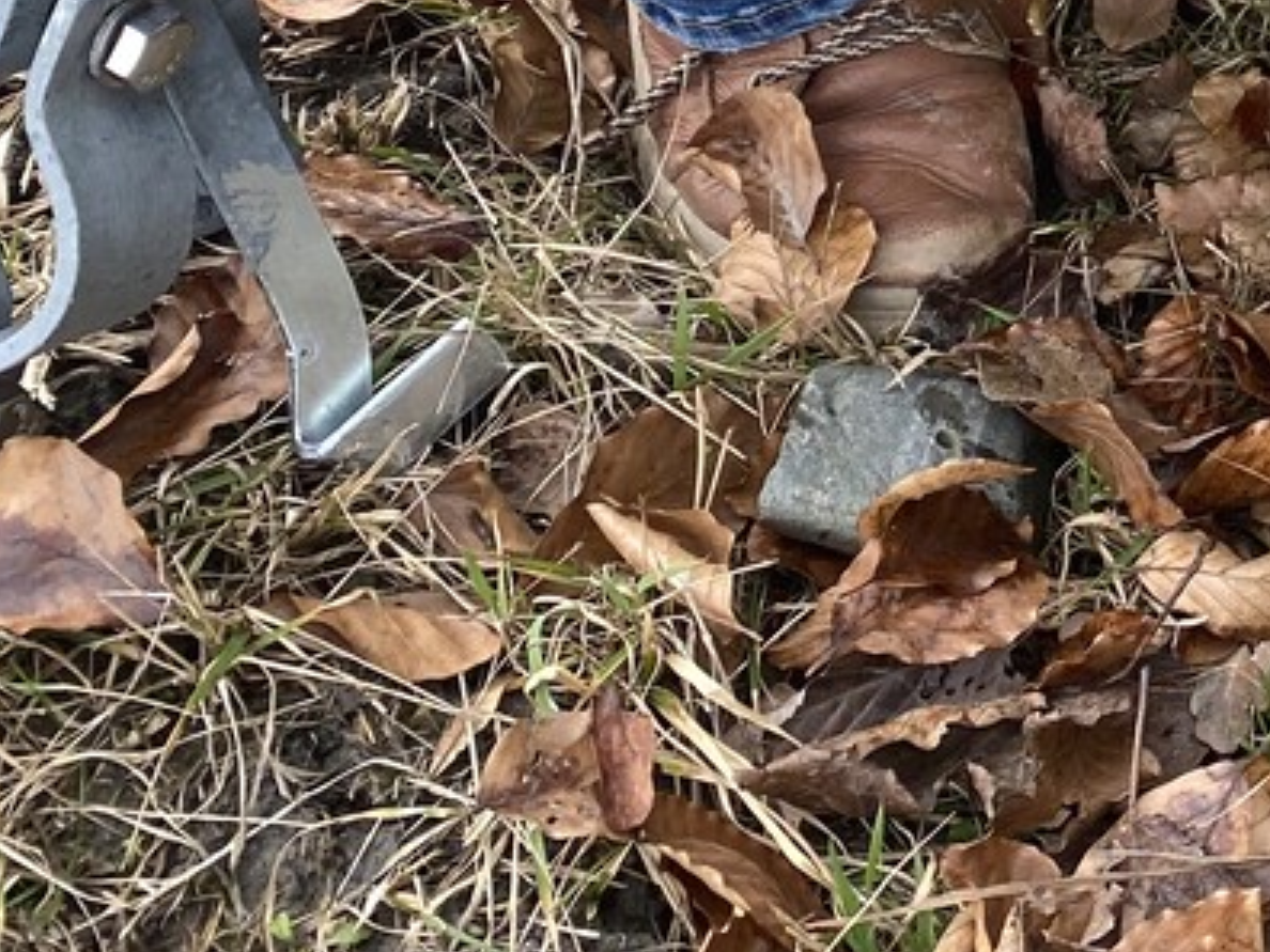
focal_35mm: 92
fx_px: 3375
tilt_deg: -39.4
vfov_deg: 15.1
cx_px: 1950
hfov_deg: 18.6
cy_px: -385
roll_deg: -2.5
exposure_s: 1/251
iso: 32
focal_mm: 4.25
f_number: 1.8
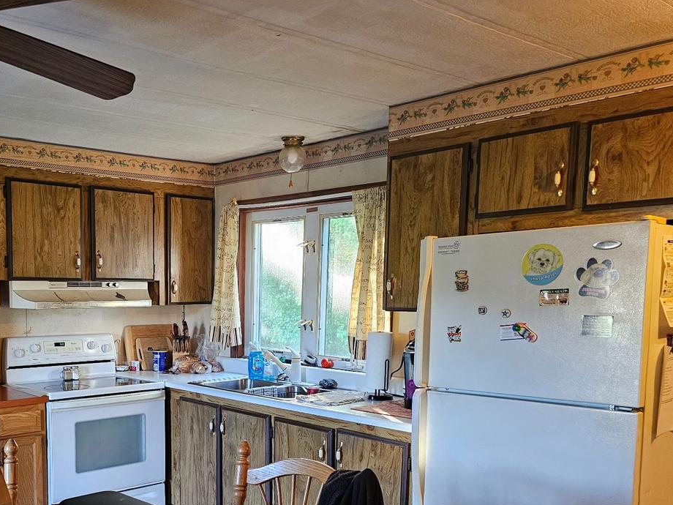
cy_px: 364
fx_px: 700
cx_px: 192
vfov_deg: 38.8
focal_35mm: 36
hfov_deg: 49.8
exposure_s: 1/60
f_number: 1.7
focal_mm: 6.3
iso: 640
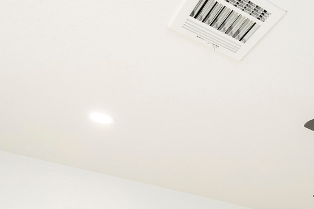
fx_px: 410
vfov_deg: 21.9
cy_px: 342
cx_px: 337
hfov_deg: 36.2
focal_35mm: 47
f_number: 8
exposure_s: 1/8
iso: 100
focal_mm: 12
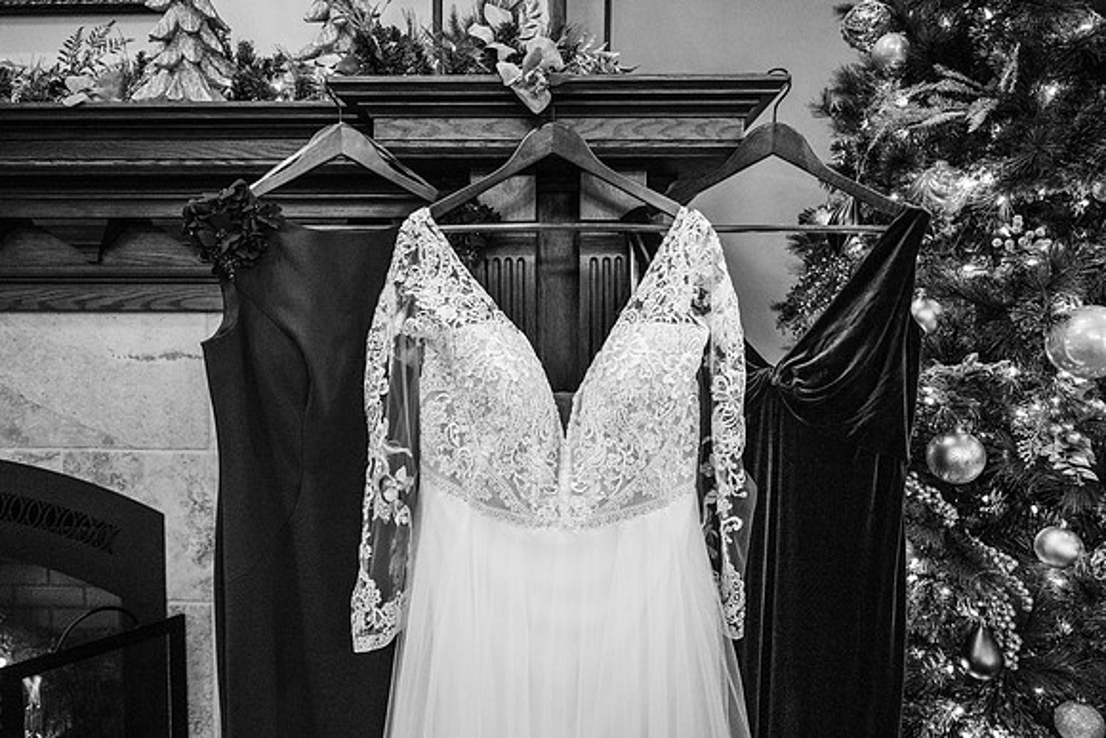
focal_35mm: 25
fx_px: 781
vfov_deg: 50.6
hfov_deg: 70.6
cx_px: 553
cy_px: 369
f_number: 2.8
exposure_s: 1/200
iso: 1600
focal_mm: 25
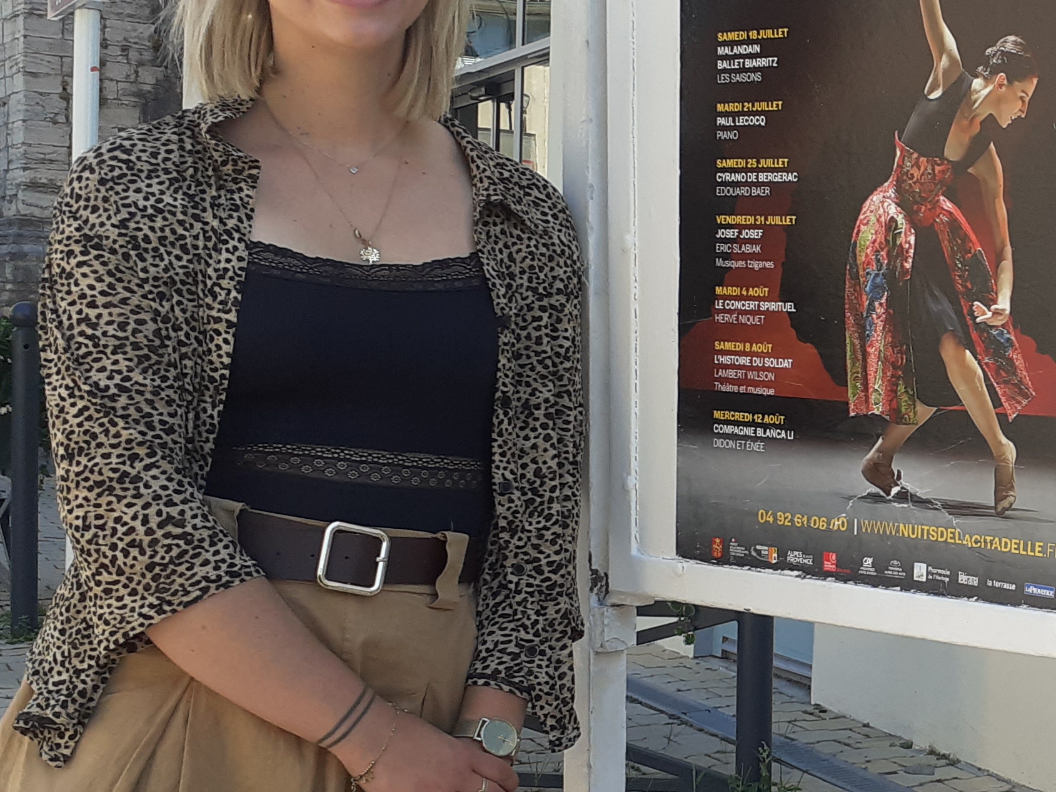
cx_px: 1259
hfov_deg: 26.3
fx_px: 2014
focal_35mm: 66
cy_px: 417
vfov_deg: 22.3
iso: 40
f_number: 1.9
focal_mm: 3.6
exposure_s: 1/520
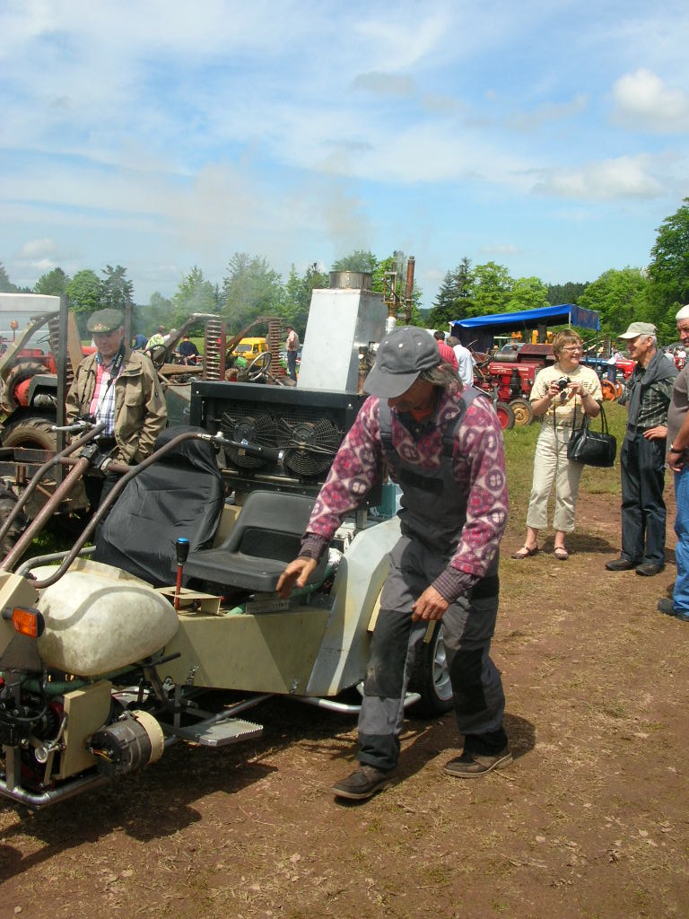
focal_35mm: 35
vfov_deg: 52.6
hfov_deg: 40.7
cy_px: 460
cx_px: 344
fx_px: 929
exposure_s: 1/273
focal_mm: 5.8
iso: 50
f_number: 5.6
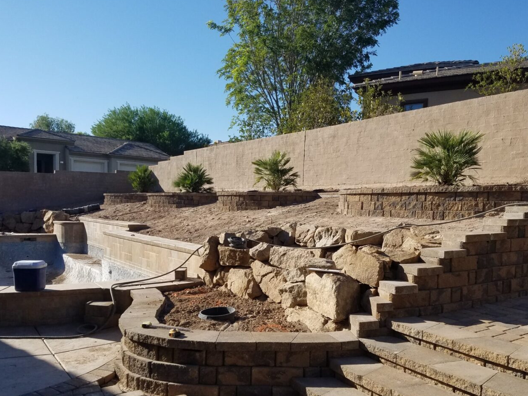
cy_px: 216
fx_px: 458
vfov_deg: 46.7
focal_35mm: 30
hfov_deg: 59.9
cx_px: 289
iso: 50
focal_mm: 4.2
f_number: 1.7
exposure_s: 1/2168
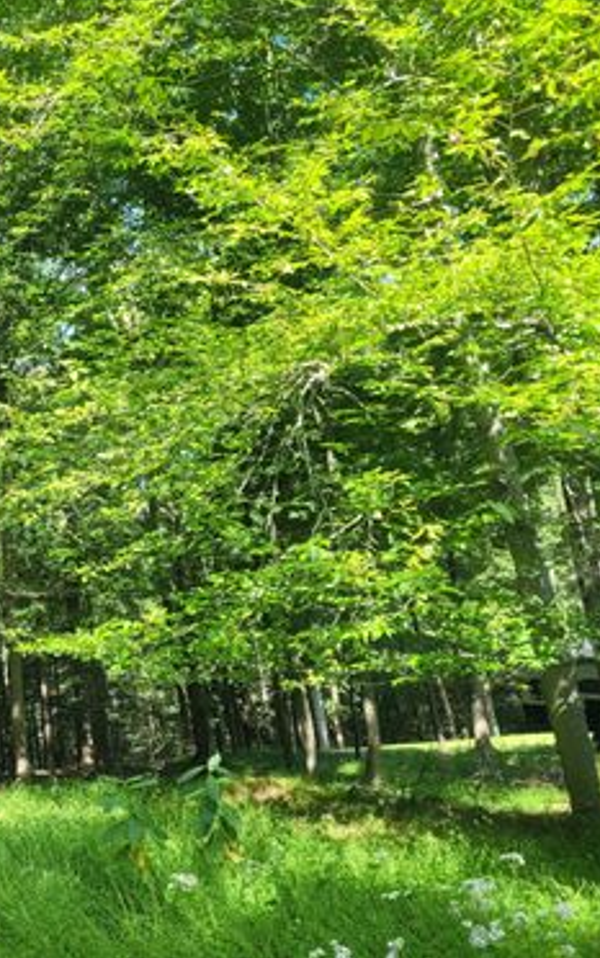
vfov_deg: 52.7
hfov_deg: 31.7
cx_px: -10
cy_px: 478
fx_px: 967
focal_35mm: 37
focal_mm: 5.4
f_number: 1.8
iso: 40
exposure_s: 1/235
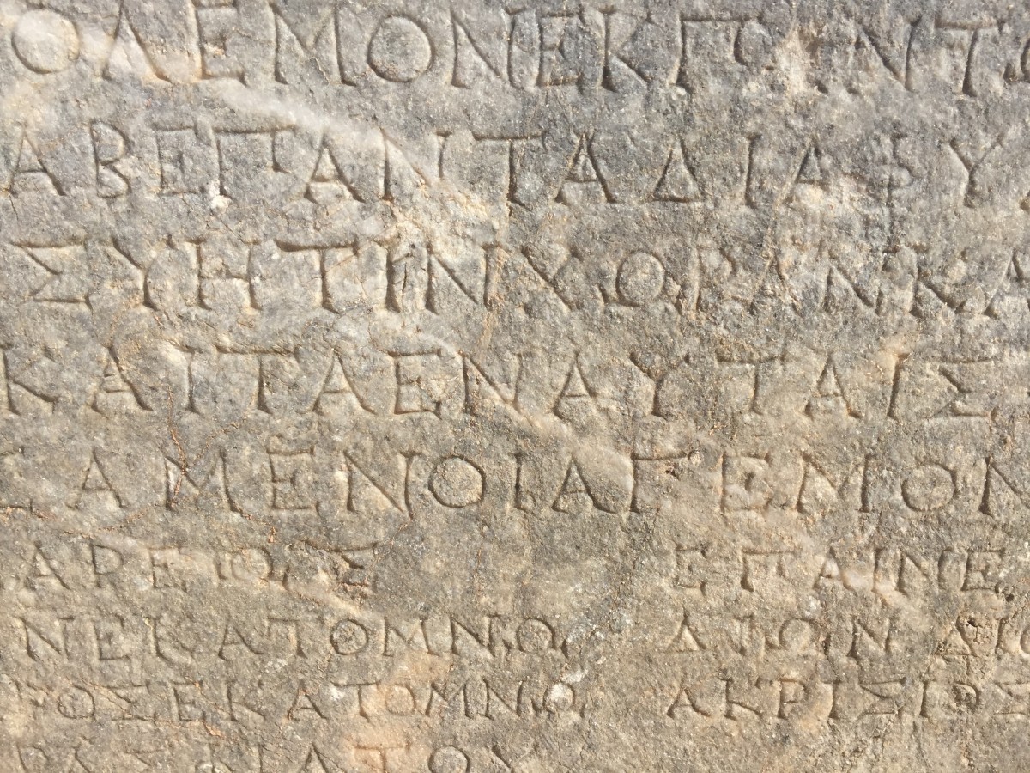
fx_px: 863
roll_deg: -0.7
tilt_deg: -17.2
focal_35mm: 29
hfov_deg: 61.7
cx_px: 515
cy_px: 386
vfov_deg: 48.2
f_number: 2.2
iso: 32
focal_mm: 4.15
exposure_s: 1/1799
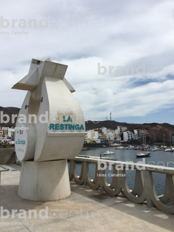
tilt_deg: +6.7
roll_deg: +2.2
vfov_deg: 61.7
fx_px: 194
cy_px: 116
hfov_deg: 48.2
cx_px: 87
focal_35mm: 29
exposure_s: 1/3344
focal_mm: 4.15
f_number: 2.2
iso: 25
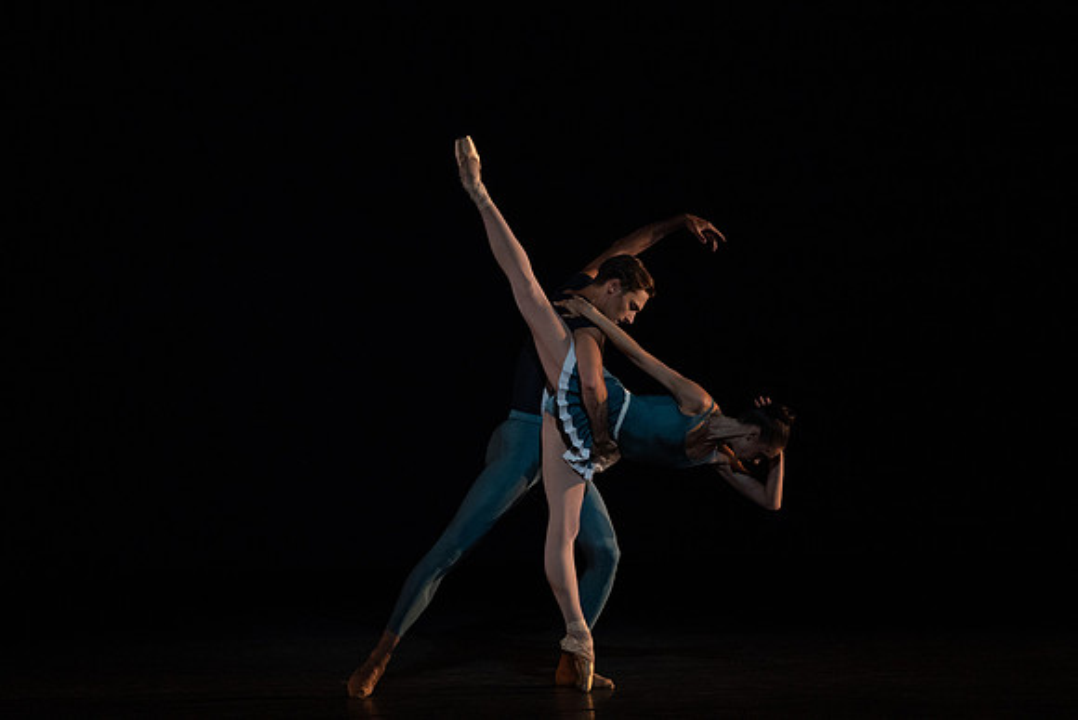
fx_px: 10992
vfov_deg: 3.7
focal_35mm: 367
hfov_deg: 5.6
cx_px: 539
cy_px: 360
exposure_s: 1/320
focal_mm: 367
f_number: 5.6
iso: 8000
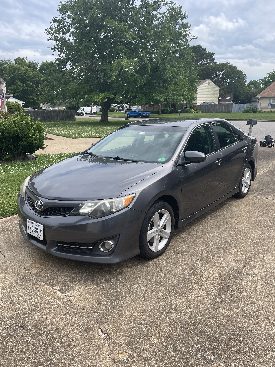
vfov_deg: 67.3
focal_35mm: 26
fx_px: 275
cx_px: 138
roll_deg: +1.7
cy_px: 184
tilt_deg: -14.2
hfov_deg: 53.1
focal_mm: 4.2
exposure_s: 1/1715
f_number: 1.6
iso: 32
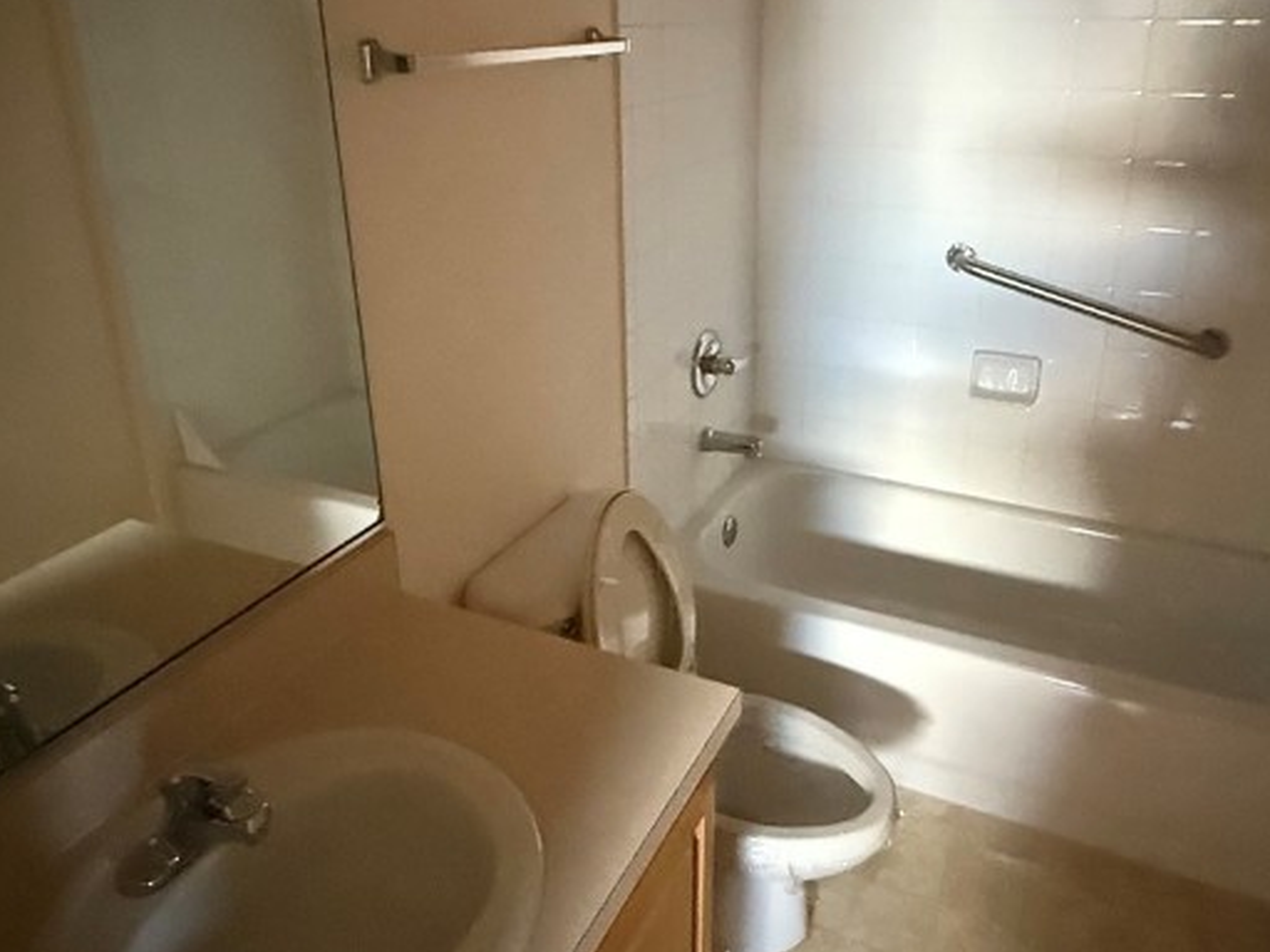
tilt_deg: -20.9
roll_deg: +0.2
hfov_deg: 63.4
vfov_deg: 49.4
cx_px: 685
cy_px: 379
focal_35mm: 28
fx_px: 1027
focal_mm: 2.22
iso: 1250
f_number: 2.2
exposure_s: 1/46
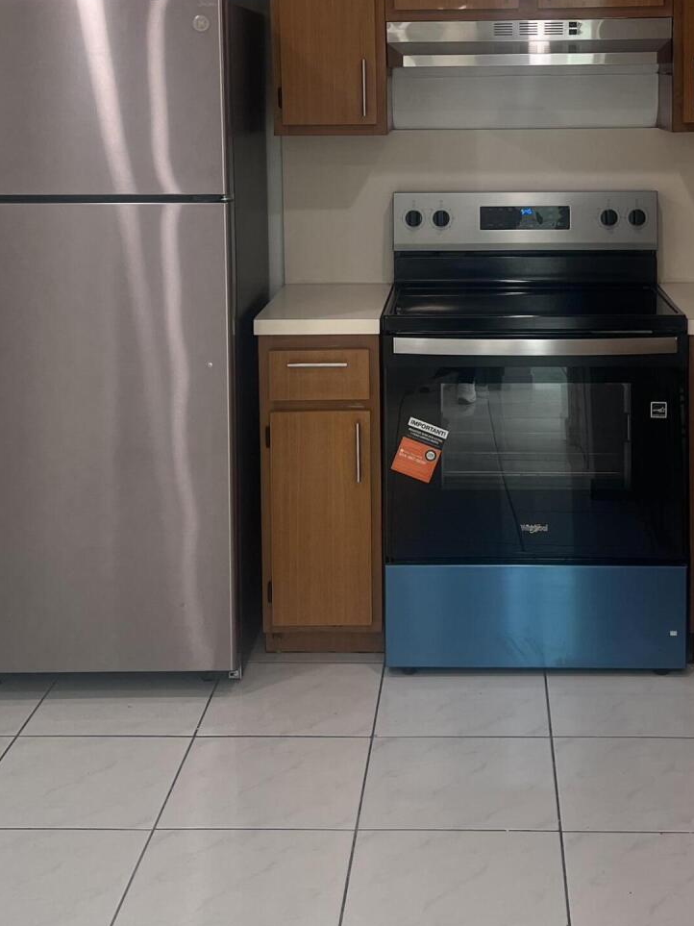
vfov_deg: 34.8
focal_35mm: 54
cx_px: 457
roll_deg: +0.3
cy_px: 230
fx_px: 1444
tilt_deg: -7.6
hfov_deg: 26.9
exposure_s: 1/120
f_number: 1.5
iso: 64
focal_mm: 5.7
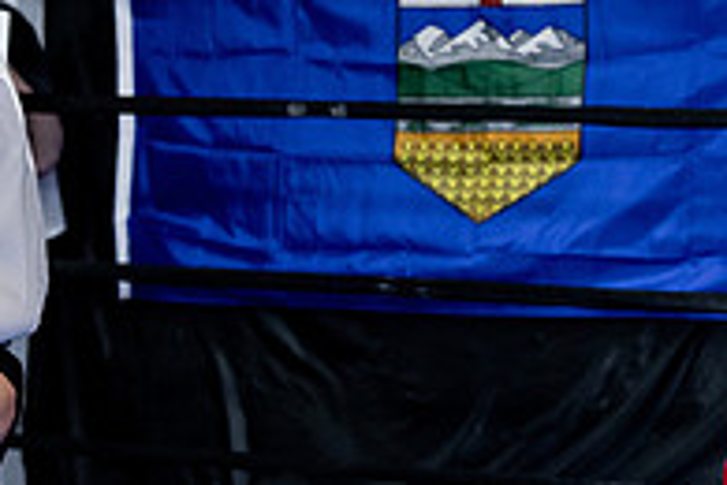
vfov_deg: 6.6
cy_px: 274
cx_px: 951
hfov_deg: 9.7
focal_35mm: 208
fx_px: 4200
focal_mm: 70
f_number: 2.8
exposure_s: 1/1000
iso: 8000
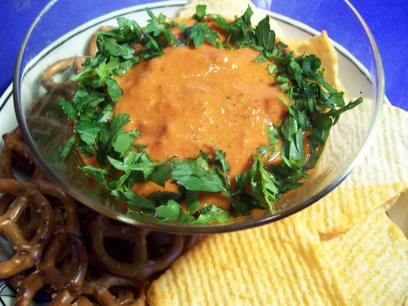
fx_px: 424
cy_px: 153
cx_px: 204
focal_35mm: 36
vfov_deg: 39.7
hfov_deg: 51.3
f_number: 2.7
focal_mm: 6
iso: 160
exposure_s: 1/18.3
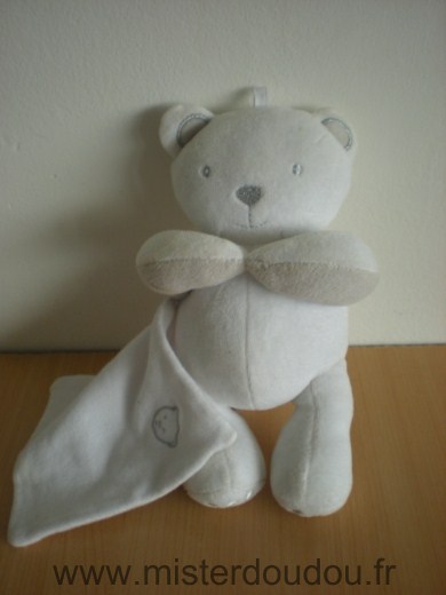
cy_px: 298
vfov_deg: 49.0
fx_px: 653
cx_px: 223
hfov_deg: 37.7
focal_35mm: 38
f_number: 3.1
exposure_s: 1/58.6
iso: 181
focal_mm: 6.3
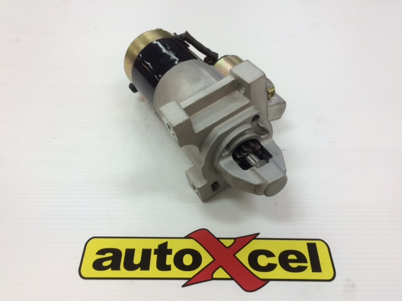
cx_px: 201
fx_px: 337
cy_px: 150
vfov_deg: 48.2
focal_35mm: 29
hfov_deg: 61.7
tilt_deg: -48.9
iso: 32
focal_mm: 4.15
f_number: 2.2
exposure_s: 1/33
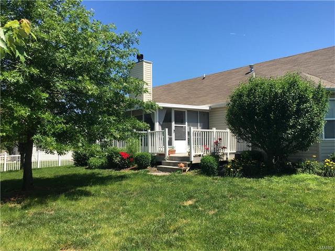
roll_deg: +1.0
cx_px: 168
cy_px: 126
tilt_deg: +3.8
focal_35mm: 29
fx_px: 281
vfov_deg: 48.2
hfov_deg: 61.7
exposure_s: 1/999
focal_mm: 4.15
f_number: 2.2
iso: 25
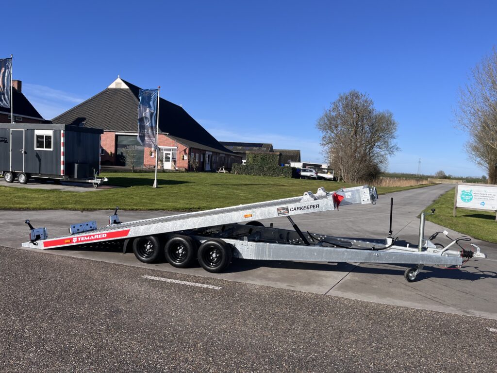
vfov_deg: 53.1
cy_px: 186
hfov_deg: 67.3
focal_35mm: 26
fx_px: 373
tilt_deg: -2.3
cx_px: 248
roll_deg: -2.7
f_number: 1.6
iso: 50
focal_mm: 5.1
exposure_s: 1/4016
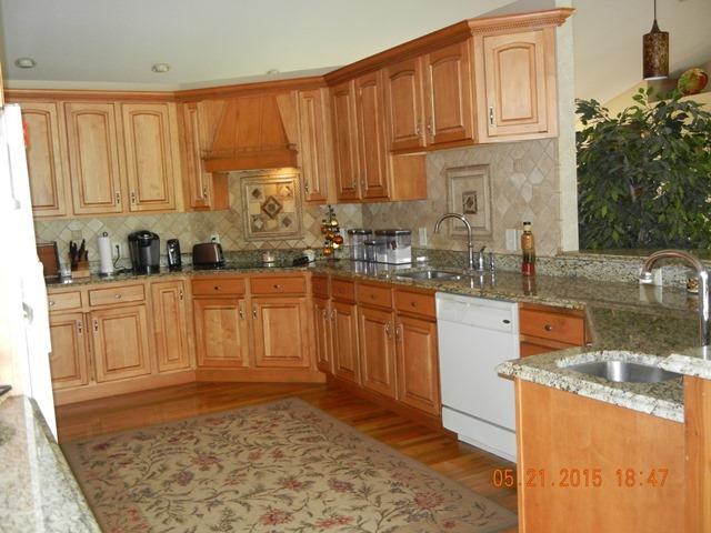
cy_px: 266
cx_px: 356
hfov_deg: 54.0
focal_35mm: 34
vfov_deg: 41.8
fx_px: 698
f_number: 3.6
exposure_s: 1/30
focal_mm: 6.2
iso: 619
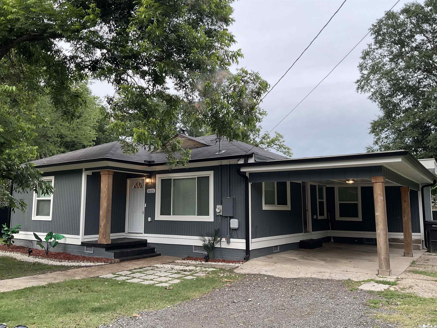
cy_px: 164
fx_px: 366
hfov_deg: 61.7
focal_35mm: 29
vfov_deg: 48.2
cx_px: 218
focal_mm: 3
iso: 25
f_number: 1.8
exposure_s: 1/120
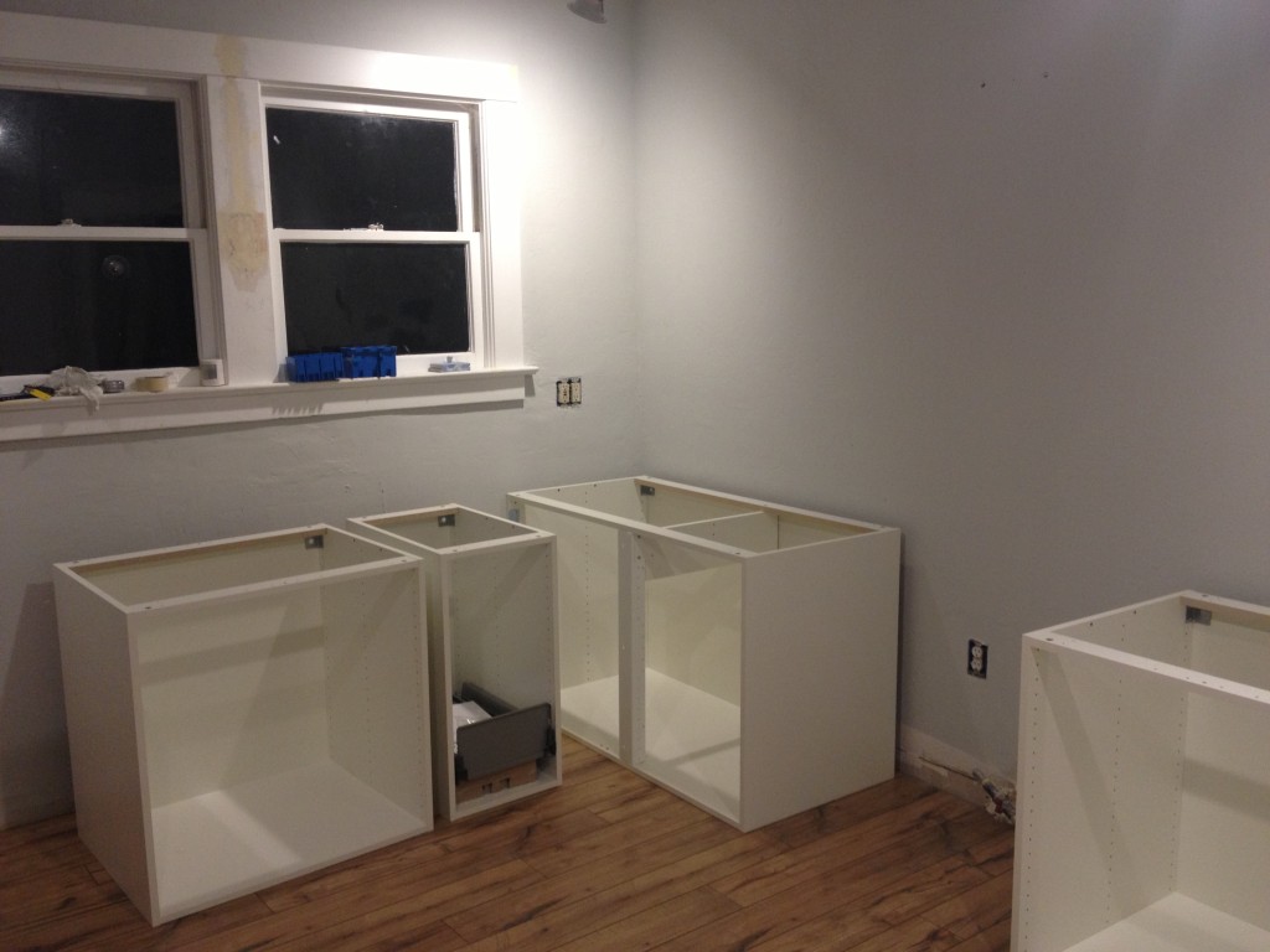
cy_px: 476
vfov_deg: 40.7
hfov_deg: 52.6
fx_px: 1284
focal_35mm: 35
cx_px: 635
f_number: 2.4
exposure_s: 1/20
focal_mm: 4.28
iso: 100
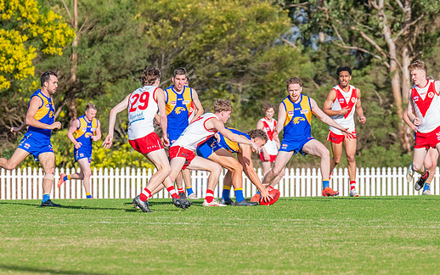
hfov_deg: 3.8
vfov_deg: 2.4
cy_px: 135
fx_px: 6597
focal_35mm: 550
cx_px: 263
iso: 800
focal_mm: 420
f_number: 9
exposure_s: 1/1250
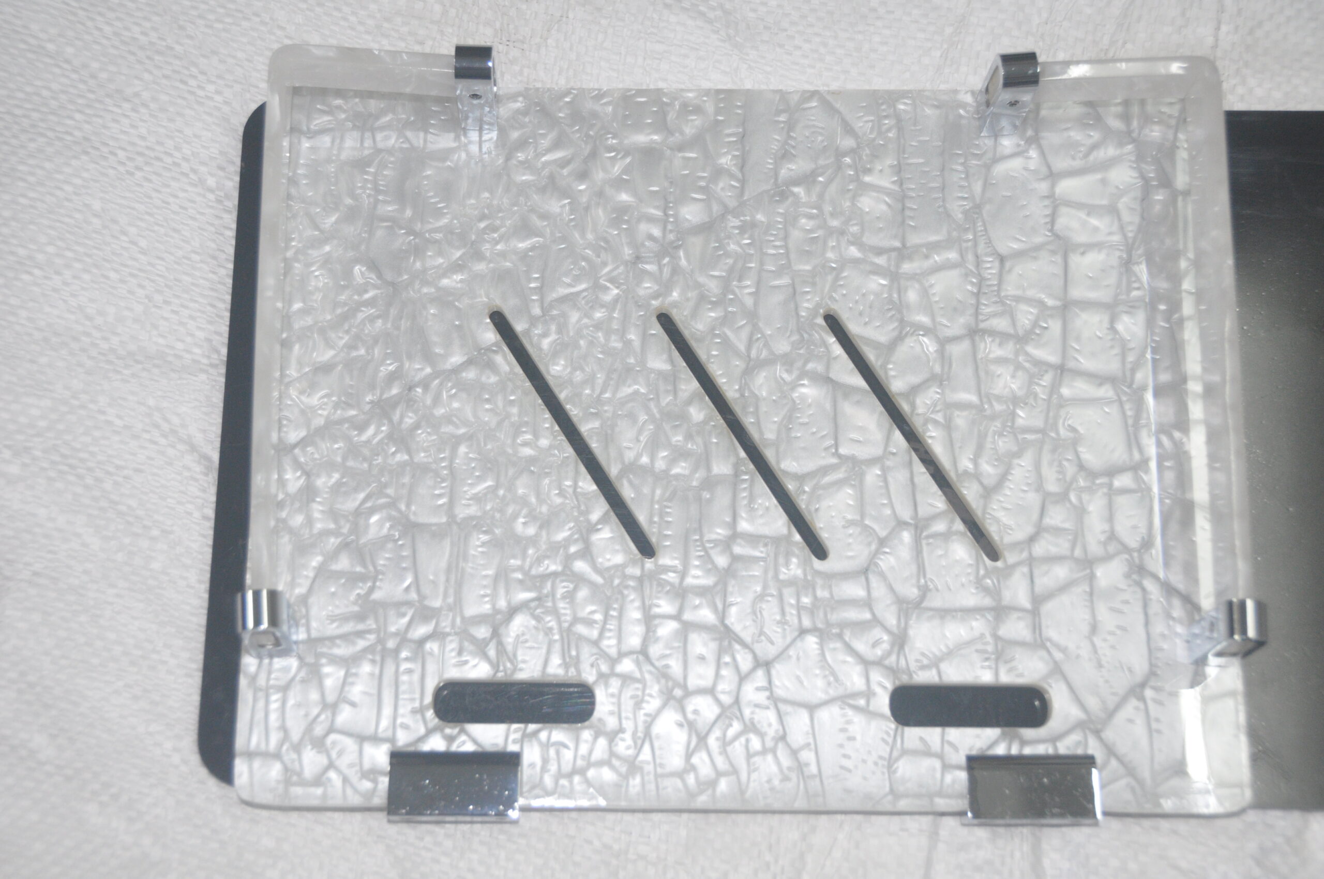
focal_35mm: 57
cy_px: 440
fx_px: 2094
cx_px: 662
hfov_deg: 35.1
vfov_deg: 23.7
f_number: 4.5
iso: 1250
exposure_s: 1/80
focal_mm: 38
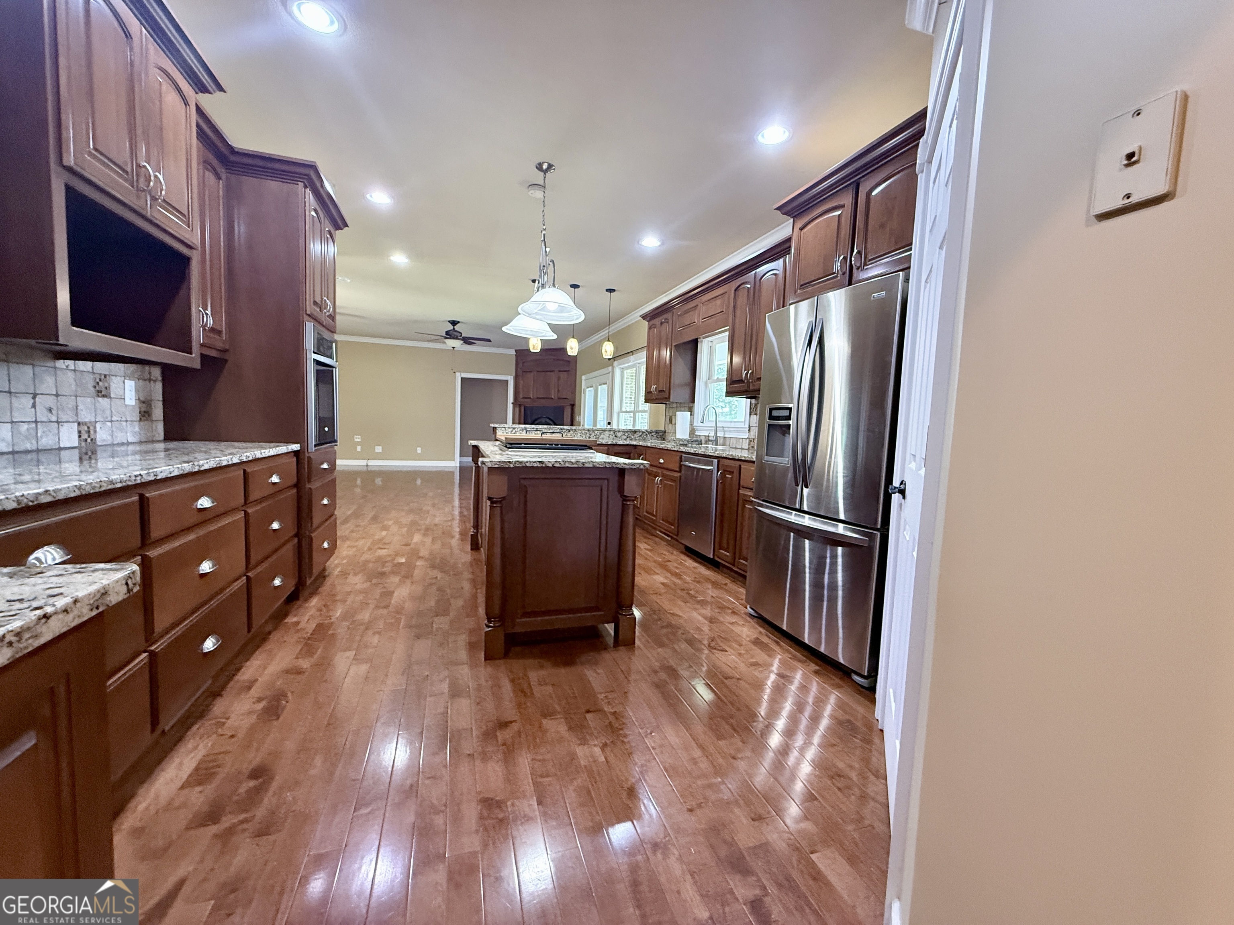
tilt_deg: -3.8
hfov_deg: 102.1
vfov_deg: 85.7
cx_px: 617
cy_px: 462
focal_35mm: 14
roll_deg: -4.4
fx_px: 499
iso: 500
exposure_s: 1/60
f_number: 2.2
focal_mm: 2.22
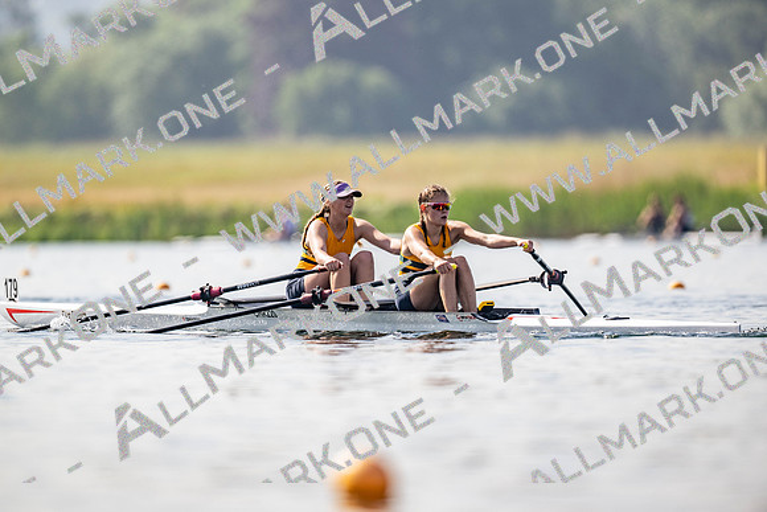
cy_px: 256
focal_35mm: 600
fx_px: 12786
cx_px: 384
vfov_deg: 2.3
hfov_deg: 3.4
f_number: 5
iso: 180
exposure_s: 1/2500
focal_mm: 600
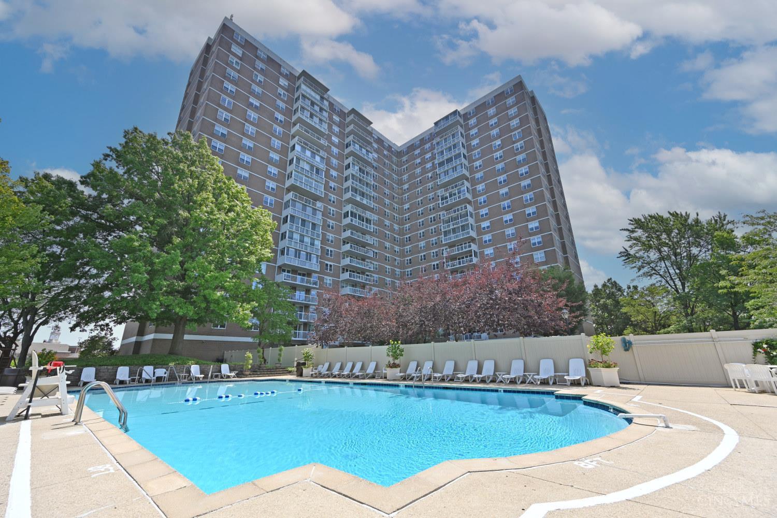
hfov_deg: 104.3
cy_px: 259
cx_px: 388
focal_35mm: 14
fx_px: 302
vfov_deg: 81.2
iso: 100
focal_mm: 14
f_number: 7.1
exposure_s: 1/400
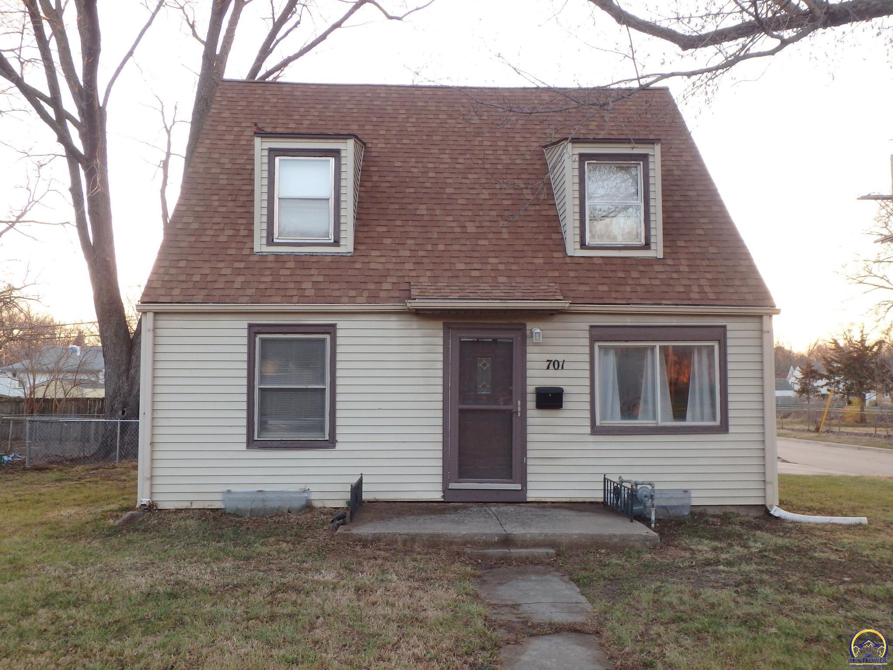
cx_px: 446
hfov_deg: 58.4
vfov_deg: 45.4
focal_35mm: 31
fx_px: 800
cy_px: 335
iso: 200
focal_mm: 5.6
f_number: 4.7
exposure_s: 1/60
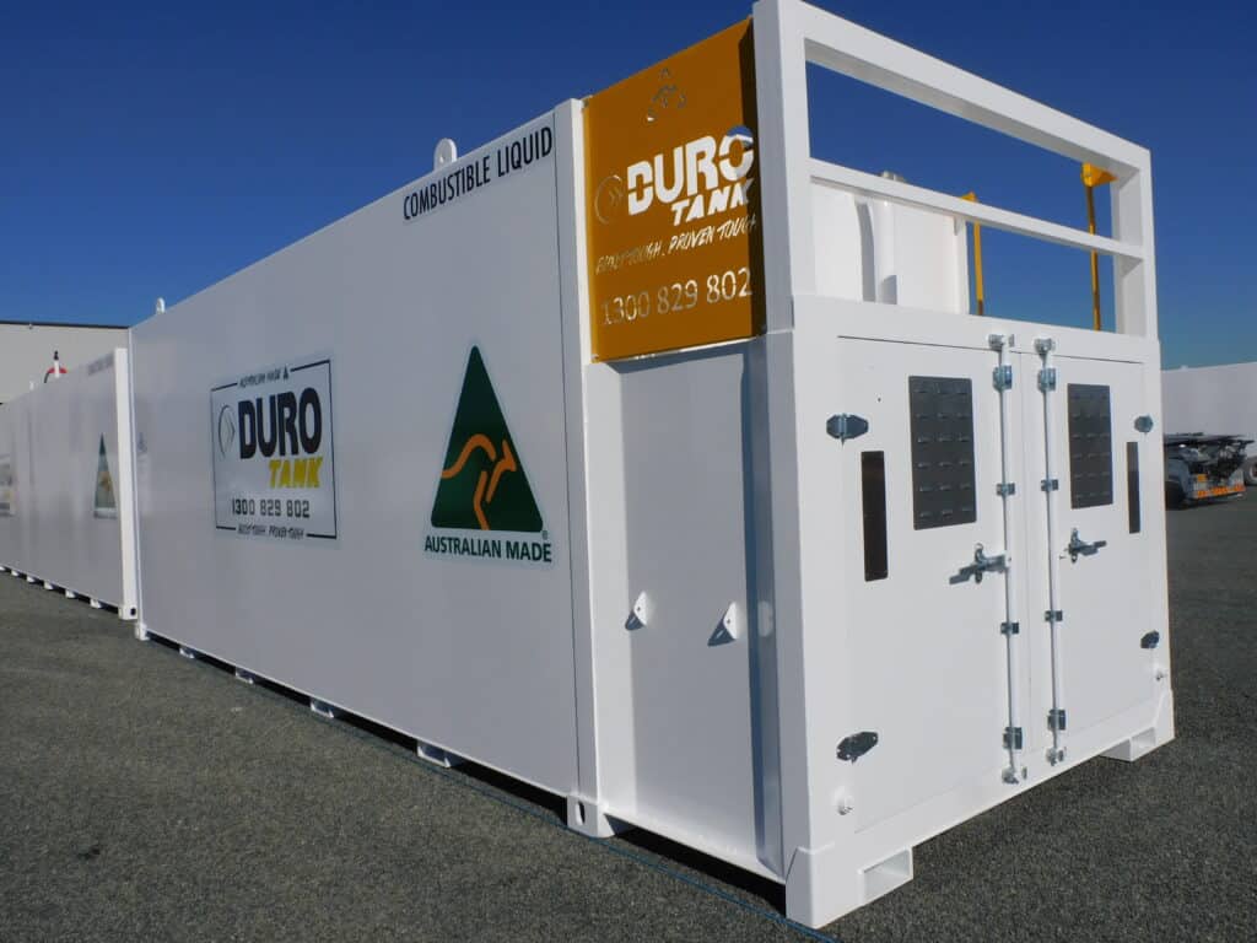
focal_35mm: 28
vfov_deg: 49.7
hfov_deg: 63.4
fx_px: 1017
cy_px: 472
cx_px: 628
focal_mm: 5
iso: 125
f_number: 5.6
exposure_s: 1/1250
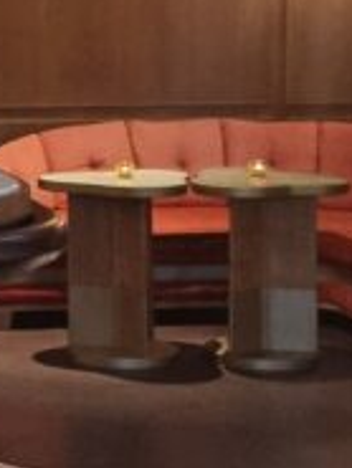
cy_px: 25
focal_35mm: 133
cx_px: -160
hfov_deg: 10.8
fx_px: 1801
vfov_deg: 14.6
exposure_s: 1/50
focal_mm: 6.7
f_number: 1.8
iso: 640
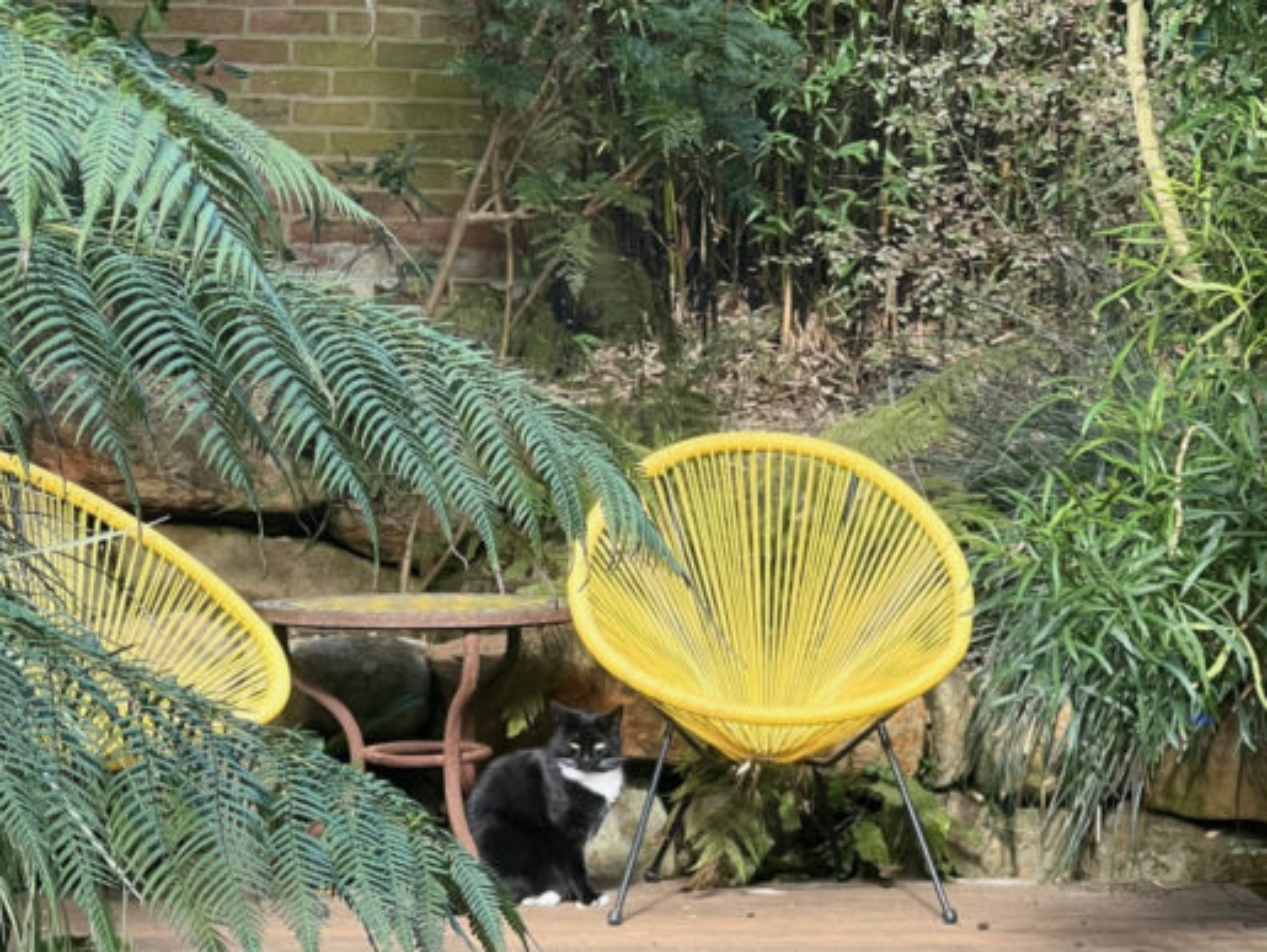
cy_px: 615
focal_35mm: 153
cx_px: 440
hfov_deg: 12.9
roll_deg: +0.0
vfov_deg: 9.7
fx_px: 5604
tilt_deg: -3.1
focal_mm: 9
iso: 100
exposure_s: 1/99
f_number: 2.8
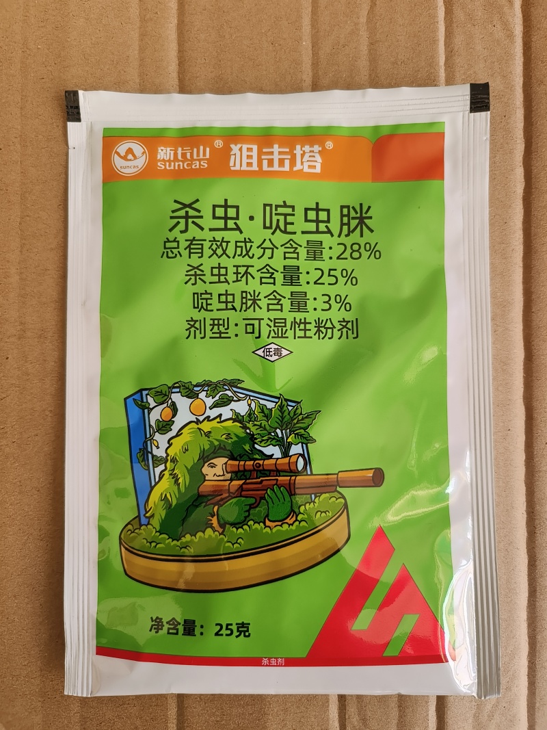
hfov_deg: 58.9
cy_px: 365
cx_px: 274
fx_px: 485
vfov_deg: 73.9
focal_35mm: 23
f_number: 1.75
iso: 424
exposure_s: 1/100
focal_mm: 5.5
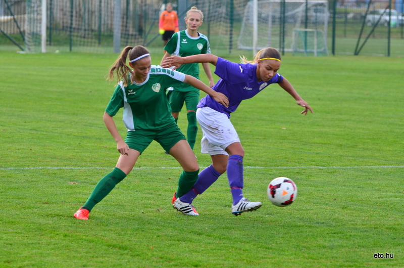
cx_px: 202
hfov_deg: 8.9
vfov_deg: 5.9
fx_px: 2604
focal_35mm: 232
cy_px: 134
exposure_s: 1/640
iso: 400
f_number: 5.6
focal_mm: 155
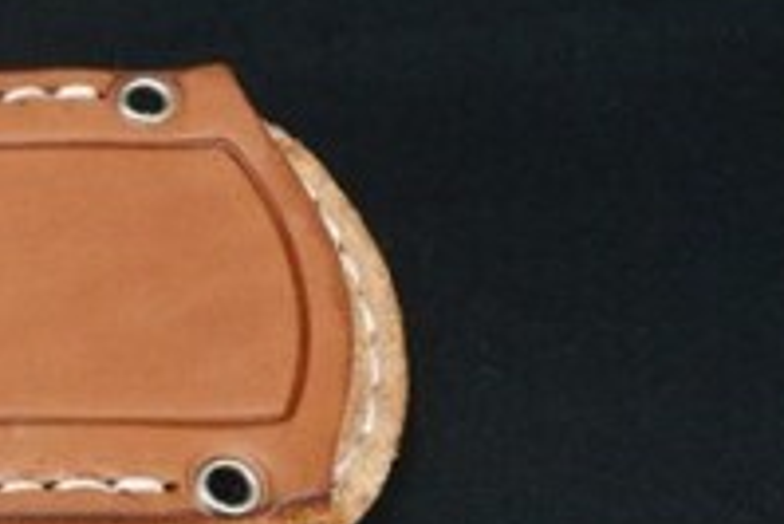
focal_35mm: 77
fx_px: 1678
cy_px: 473
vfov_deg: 17.5
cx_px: -418
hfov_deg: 21.6
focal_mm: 9.02
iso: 1000
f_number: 10
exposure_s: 1/30
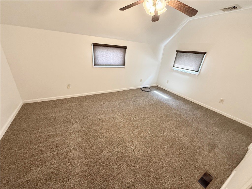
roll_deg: -5.2
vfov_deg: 85.7
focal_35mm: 14
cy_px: 94
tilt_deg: -23.4
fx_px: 102
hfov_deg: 102.1
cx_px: 126
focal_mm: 2.22
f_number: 2.2
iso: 400
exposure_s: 1/60
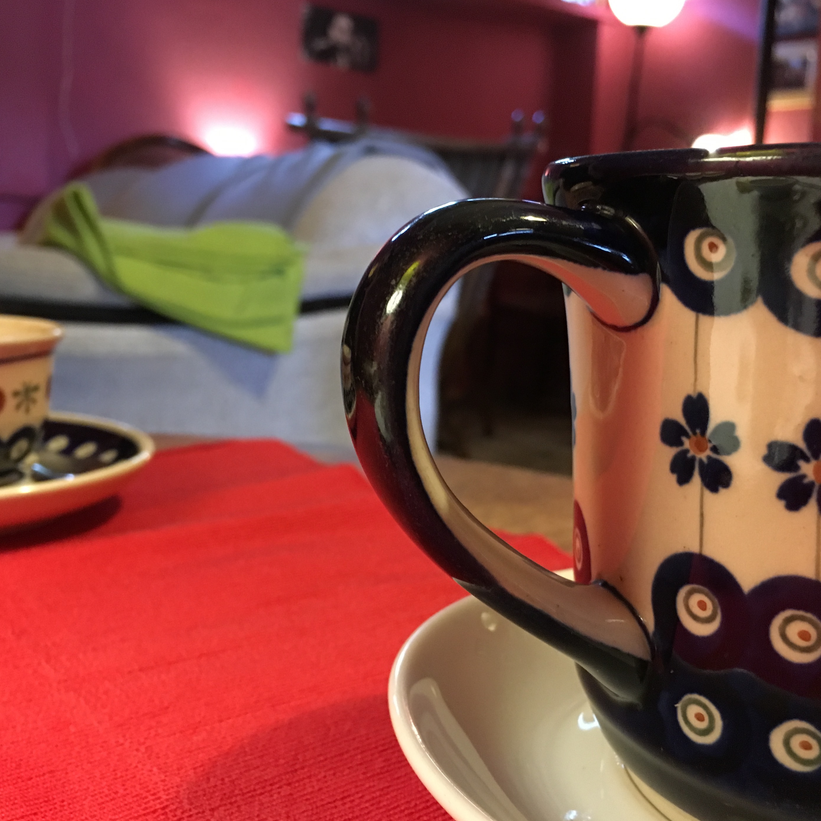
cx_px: 382
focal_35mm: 37
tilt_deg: -9.0
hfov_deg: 44.9
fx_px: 993
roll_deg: -1.3
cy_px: 425
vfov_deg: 44.9
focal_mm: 4.15
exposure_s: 1/17
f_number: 2.2
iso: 400
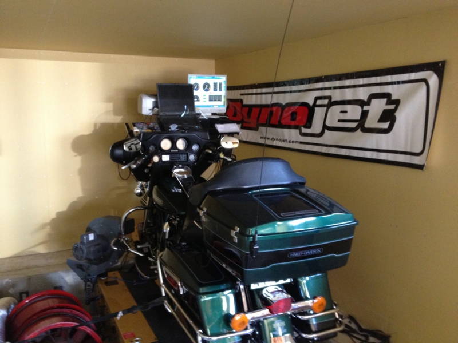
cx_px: 229
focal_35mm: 35
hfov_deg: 52.6
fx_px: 463
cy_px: 172
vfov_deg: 40.7
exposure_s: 1/20
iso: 320
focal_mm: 4.28
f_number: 2.4
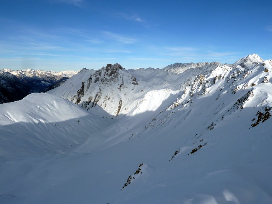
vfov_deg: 54.9
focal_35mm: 25
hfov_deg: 69.4
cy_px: 102
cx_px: 136
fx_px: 196
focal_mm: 4.1
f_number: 5
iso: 80
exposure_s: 1/500
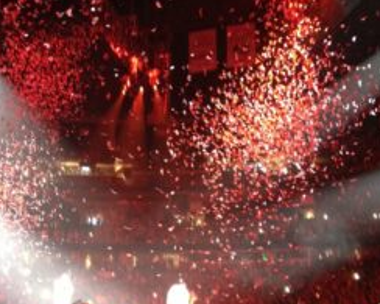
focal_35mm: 56
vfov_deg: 27.1
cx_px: 101
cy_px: 179
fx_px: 630
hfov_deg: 33.0
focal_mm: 4.28
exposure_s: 1/15
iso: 500
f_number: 2.4
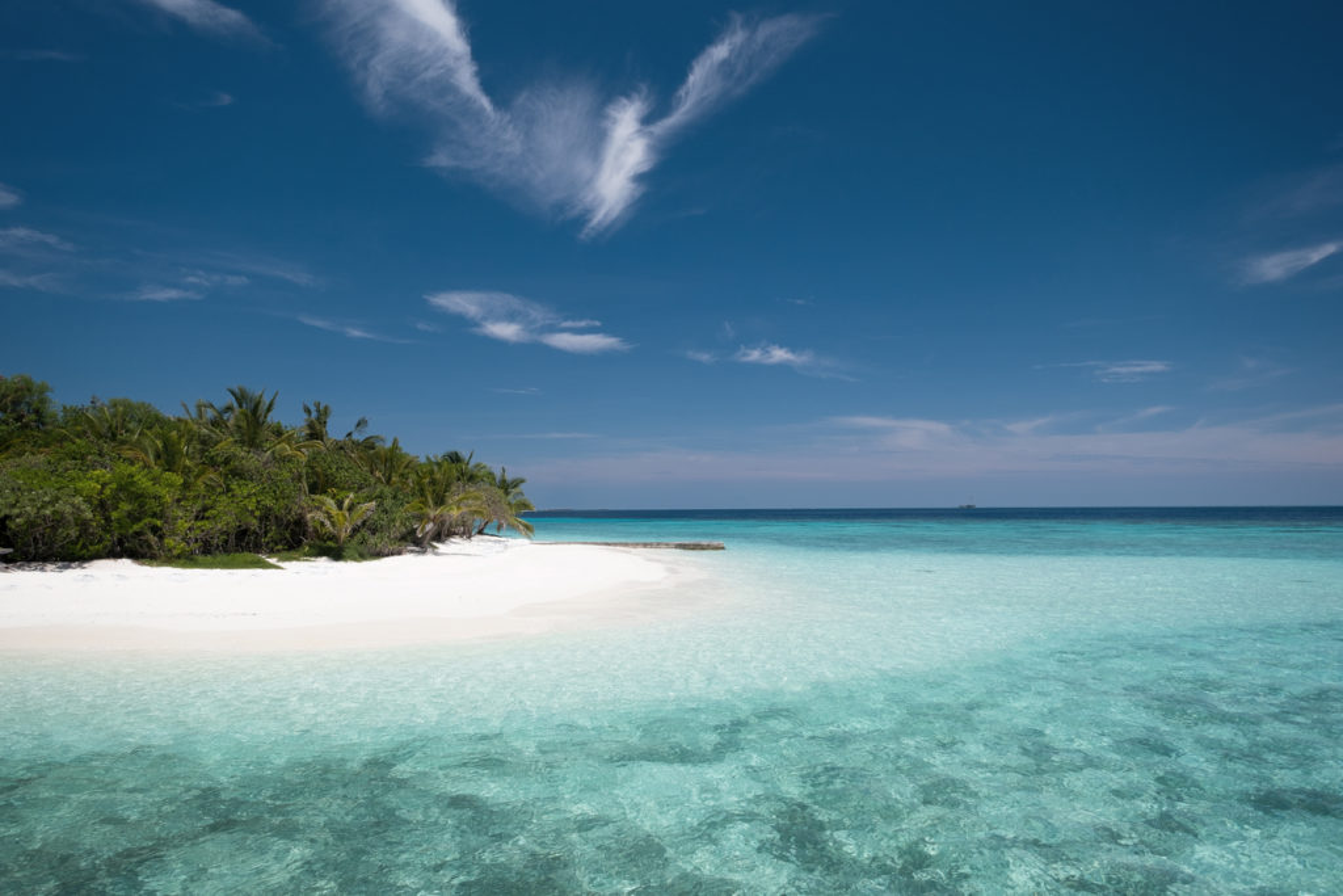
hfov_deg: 71.5
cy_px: 448
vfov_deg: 51.3
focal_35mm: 25
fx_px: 933
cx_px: 672
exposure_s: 1/800
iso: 200
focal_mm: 16.6
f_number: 4
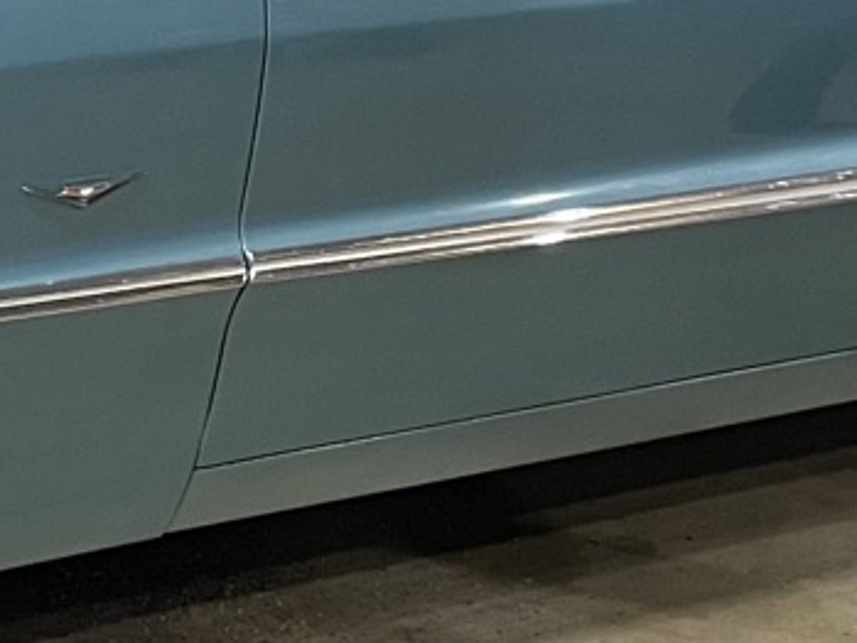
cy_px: 12
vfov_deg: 11.0
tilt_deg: -14.9
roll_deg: -3.6
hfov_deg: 14.5
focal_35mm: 134
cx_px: 25
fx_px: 3319
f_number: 1.6
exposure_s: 1/60
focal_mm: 4.2
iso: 250
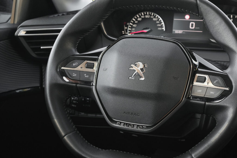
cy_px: 79
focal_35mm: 68
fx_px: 448
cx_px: 118
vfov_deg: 20.0
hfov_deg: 29.7
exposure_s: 1/100
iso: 2000
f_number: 9
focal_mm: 45
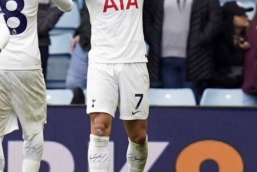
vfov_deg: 1.2
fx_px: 8422
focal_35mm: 1179
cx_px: 55
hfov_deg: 1.7
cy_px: 72
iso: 640
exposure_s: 1/1000
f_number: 3.5
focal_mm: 400
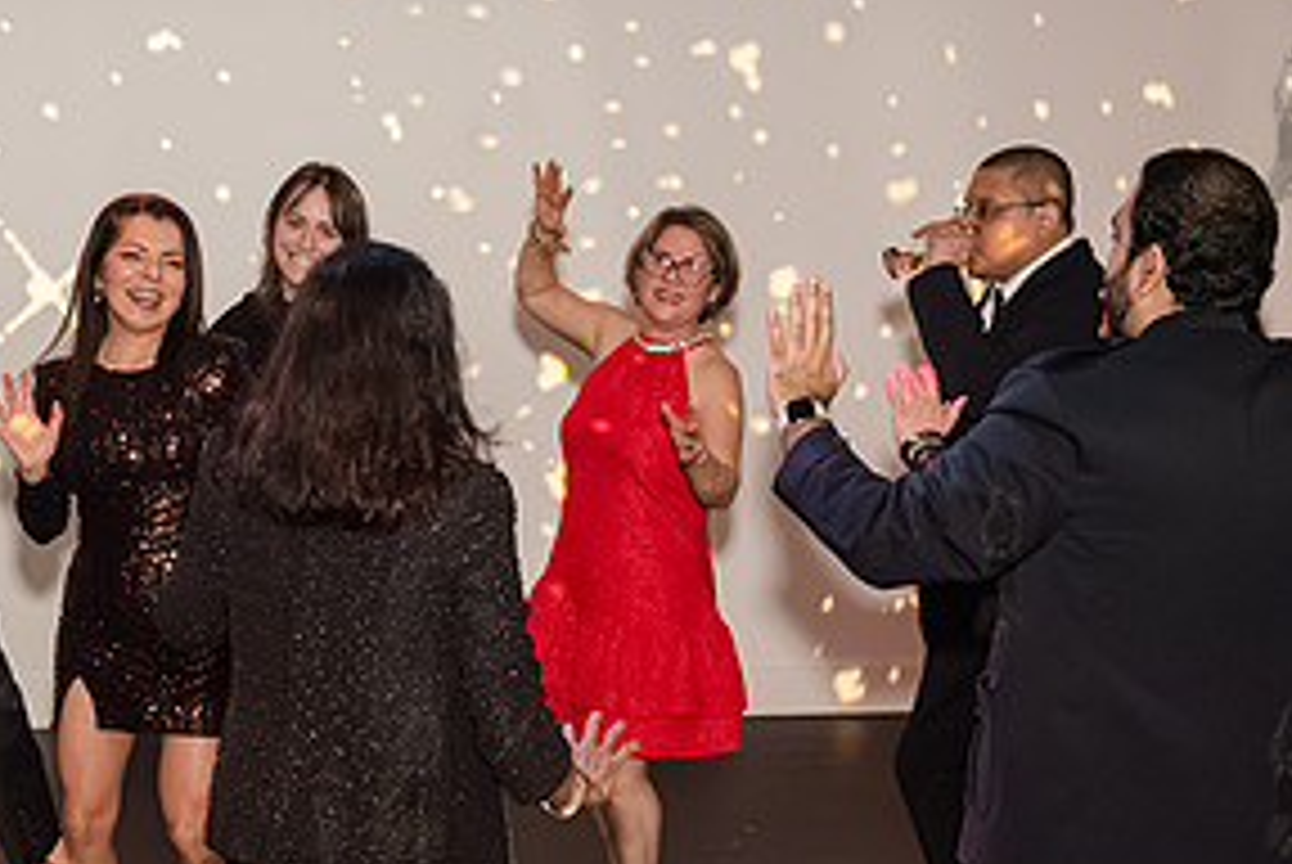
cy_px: 866
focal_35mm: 86
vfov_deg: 15.6
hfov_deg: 23.5
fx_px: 3090
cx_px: 451
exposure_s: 1/250
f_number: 3.2
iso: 8000
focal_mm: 35
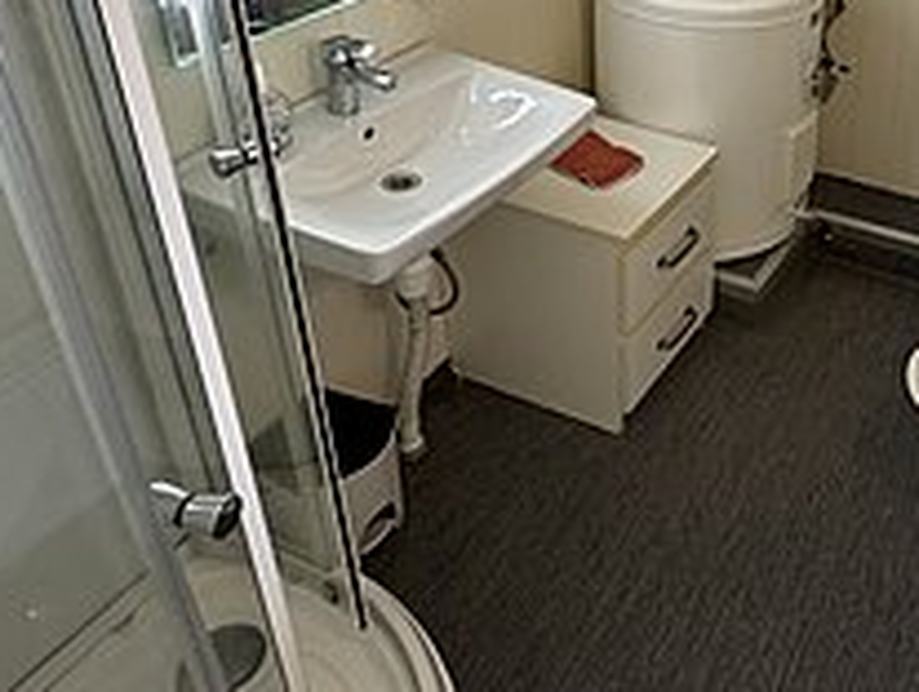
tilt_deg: -25.0
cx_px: 872
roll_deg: -6.0
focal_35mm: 36
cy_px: 89
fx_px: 957
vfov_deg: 37.5
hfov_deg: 45.1
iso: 320
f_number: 2.2
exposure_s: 1/100
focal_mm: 2.22
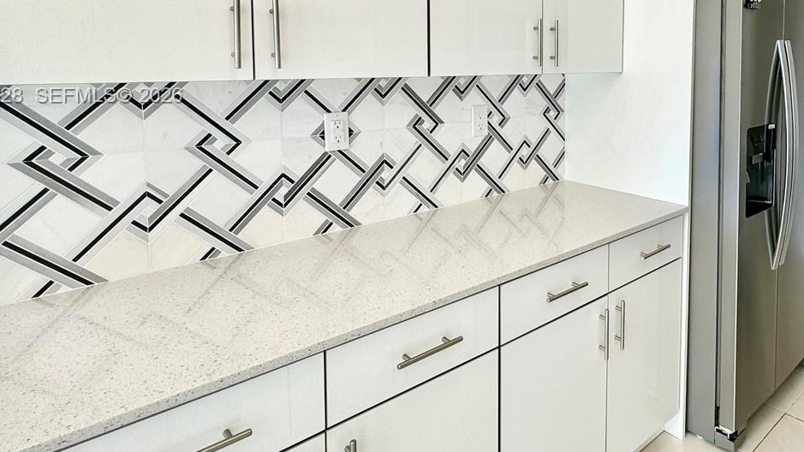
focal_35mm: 26
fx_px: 554
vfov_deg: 42.6
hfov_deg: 67.4
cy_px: 97
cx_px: 601
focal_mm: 2.22
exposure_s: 1/168
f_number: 2.2
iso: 40
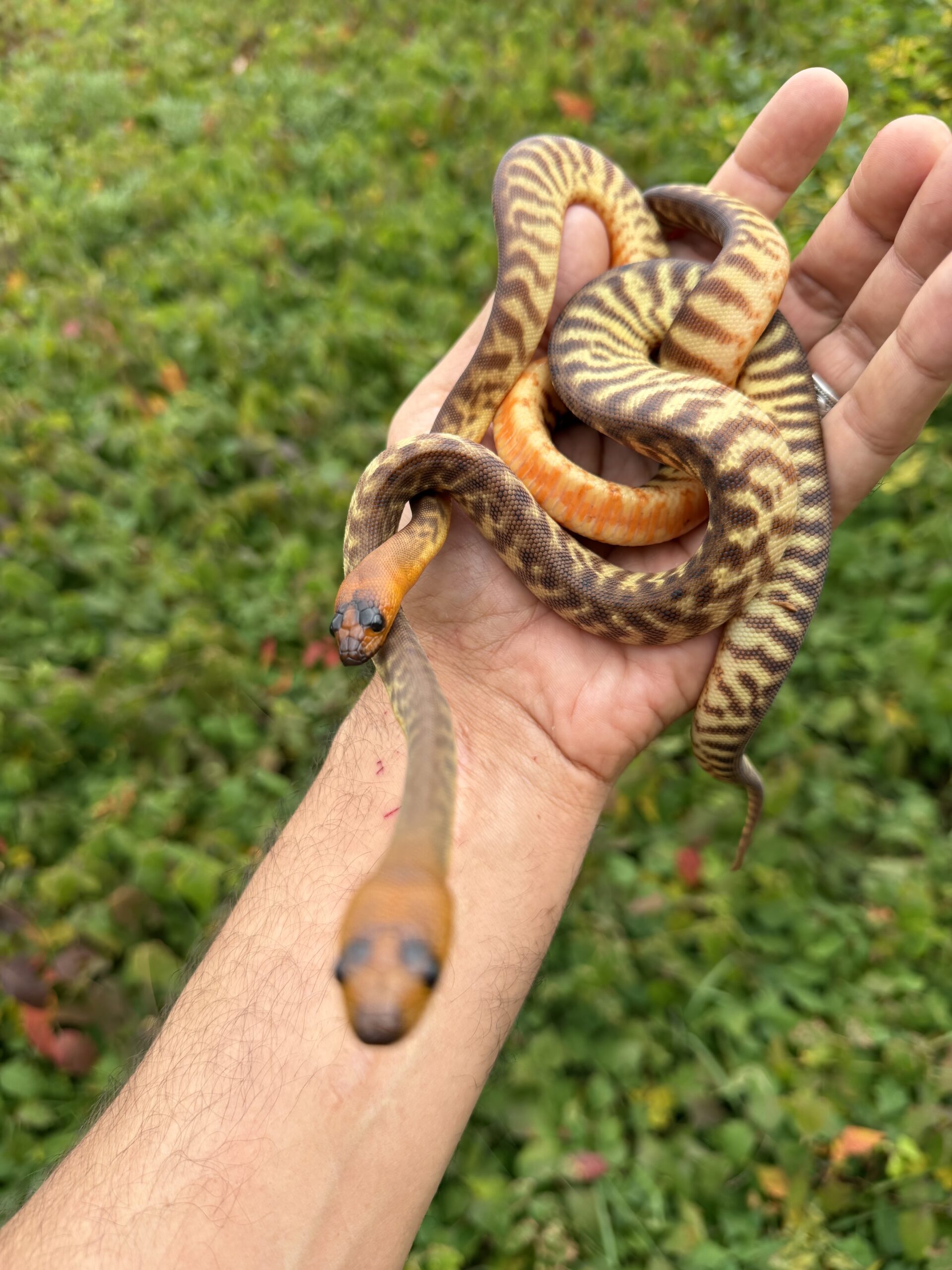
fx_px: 880
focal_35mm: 24
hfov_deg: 56.8
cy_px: 635
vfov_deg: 71.6
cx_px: 476
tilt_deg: -48.2
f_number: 1.78
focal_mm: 6.76
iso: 100
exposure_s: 1/575
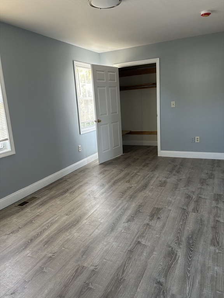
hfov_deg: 53.1
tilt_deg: -8.9
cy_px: 149
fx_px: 224
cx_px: 112
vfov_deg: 67.3
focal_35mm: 26
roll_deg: +4.2
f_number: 1.5
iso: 160
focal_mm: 5.7
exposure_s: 1/60
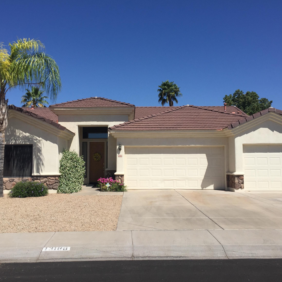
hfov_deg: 47.2
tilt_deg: +3.4
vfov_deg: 47.2
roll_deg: -0.1
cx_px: 131
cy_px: 141
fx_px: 323
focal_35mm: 35
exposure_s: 1/3597
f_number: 2.2
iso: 32
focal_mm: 4.15
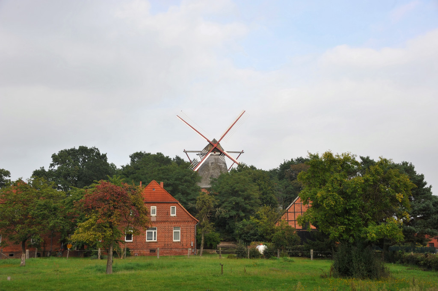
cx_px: 219
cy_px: 146
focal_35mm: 50
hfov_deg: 39.6
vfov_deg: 26.9
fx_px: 608
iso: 200
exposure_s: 1/250
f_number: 8
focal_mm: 50
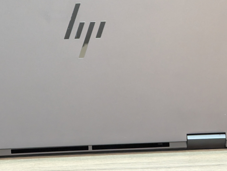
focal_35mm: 211
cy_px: 27
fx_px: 1386
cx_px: 82
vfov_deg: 7.0
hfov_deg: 9.4
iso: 1063
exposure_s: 1/50
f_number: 3.5
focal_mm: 19
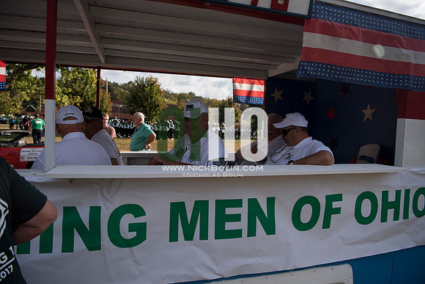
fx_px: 283
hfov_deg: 73.7
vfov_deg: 53.2
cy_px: 142
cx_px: 212
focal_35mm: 24
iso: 250
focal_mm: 24
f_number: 4.5
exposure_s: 1/1600
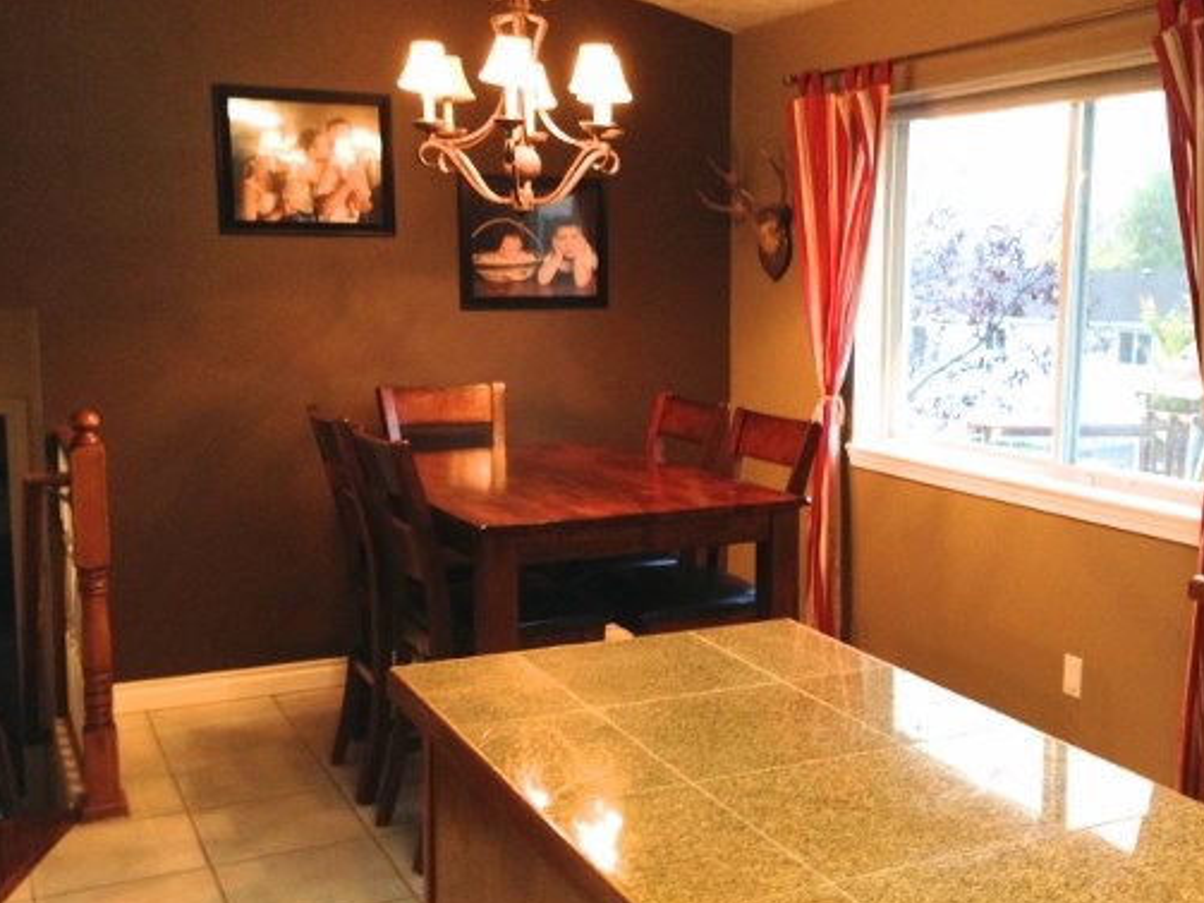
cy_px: 457
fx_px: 1460
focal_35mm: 42
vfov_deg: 34.3
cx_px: 718
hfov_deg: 44.6
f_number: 2.4
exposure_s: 1/20
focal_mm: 4.12
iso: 125
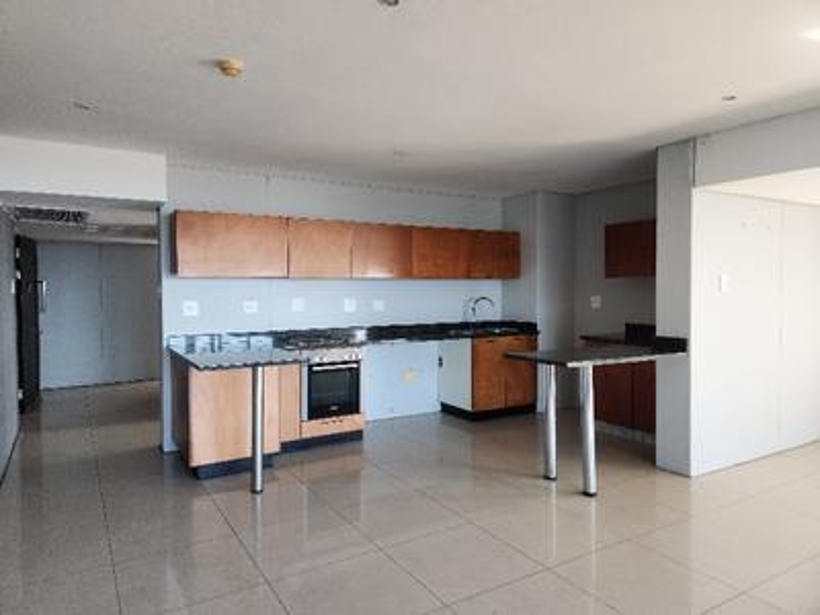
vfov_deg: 58.9
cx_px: 410
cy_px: 308
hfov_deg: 73.9
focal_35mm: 23
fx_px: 545
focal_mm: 5.4
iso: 40
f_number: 1.8
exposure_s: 1/50
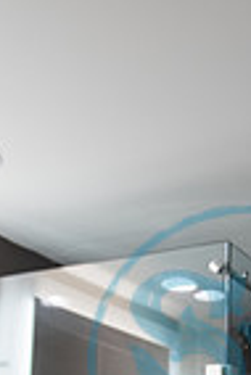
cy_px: 415
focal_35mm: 76
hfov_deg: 17.6
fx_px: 793
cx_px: 240
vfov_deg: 24.8
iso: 1600
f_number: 2.8
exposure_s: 1/500
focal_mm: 24
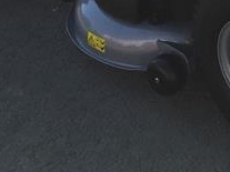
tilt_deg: -20.2
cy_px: -171
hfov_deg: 14.0
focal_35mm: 133
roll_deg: +0.9
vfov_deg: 10.3
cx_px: 339
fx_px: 883
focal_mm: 4.15
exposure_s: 1/1040
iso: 25
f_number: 2.2
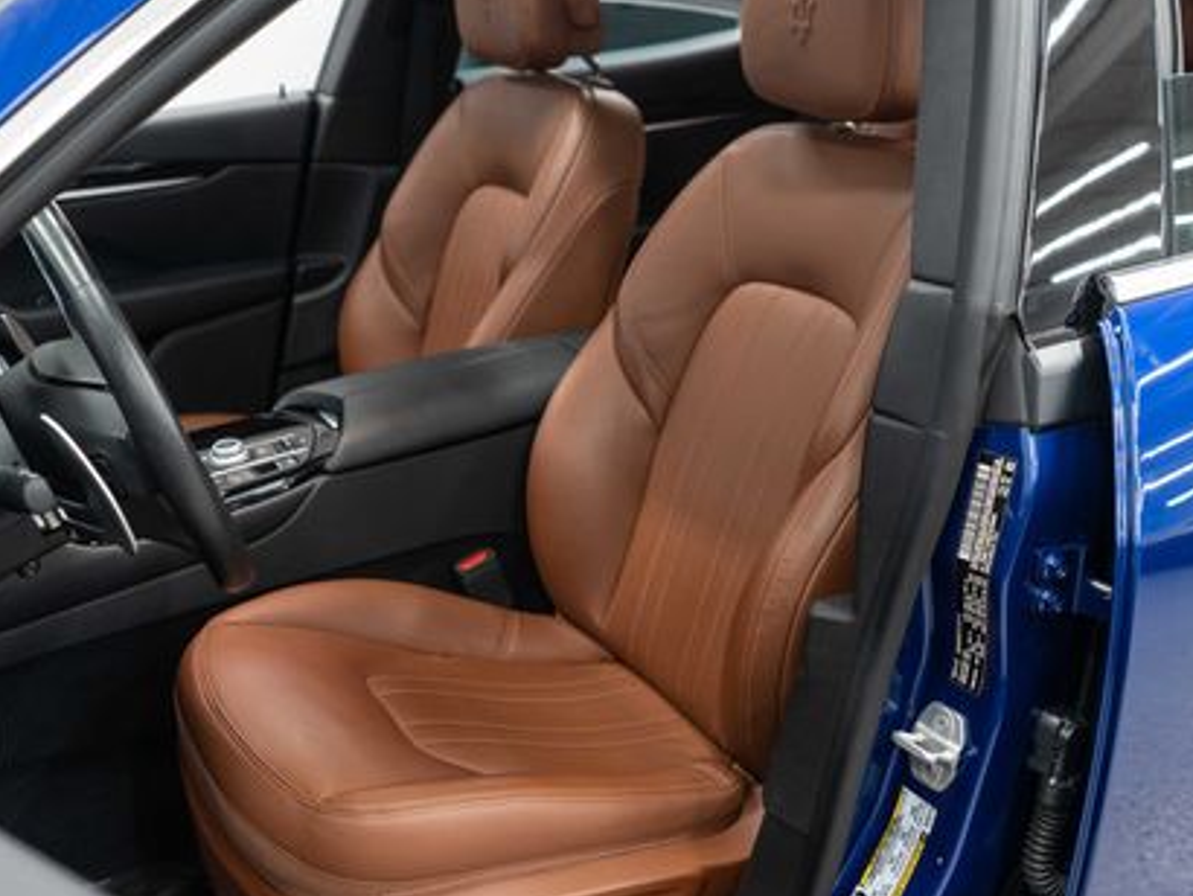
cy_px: 458
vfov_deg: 34.4
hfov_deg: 44.7
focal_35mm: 42
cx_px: 553
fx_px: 1448
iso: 1000
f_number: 3.2
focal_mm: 28
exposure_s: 1/60
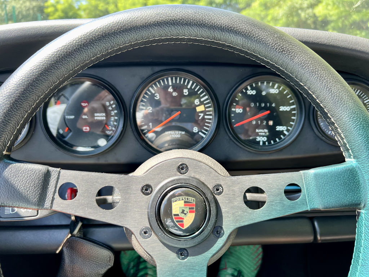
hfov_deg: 67.3
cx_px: 184
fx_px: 277
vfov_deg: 53.1
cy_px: 138
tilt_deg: -12.6
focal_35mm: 26
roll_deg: +0.7
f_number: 1.5
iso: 32
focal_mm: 5.7
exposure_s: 1/121
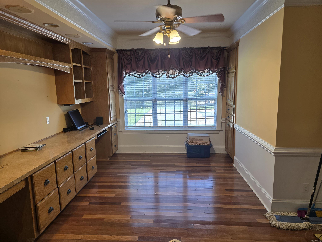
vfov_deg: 58.9
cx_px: 161
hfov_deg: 73.9
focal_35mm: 23
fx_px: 214
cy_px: 121
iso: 160
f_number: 1.7
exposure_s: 1/120
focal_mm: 6.3
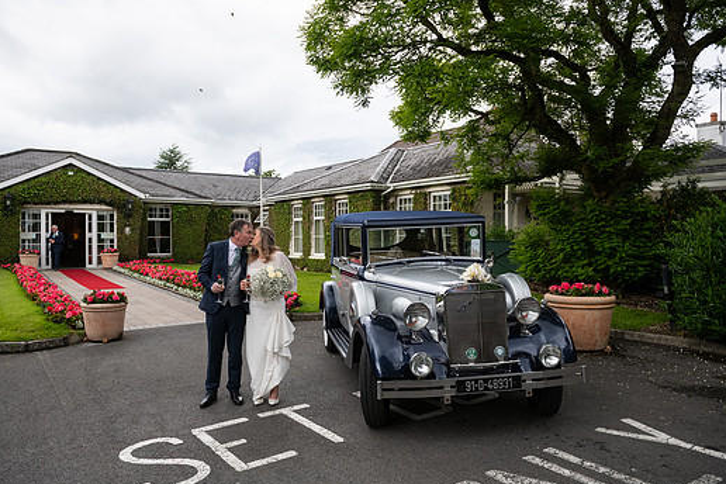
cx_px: 339
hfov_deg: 67.3
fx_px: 544
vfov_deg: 47.9
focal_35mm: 27
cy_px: 247
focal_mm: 24
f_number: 3.5
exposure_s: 1/2000
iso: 320
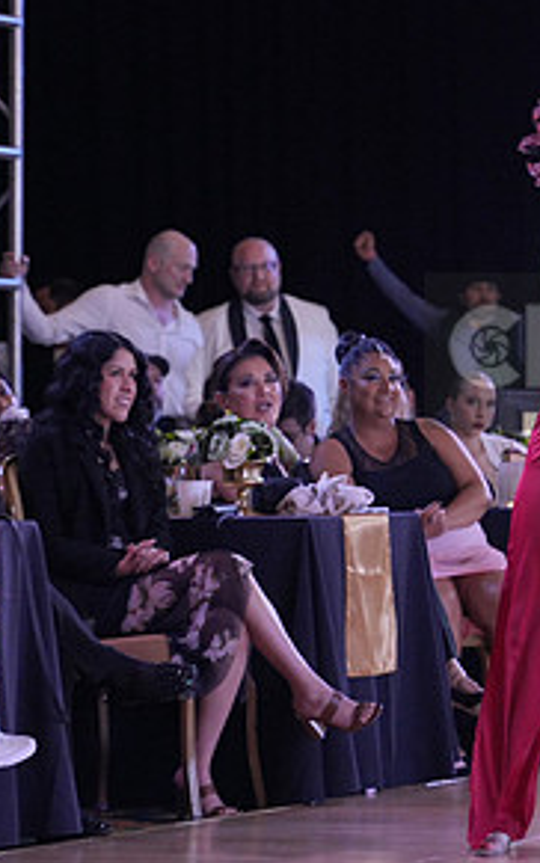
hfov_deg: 6.7
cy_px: 351
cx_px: 748
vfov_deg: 10.7
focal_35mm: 195
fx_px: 4589
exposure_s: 1/500
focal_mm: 96
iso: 2000
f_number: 4
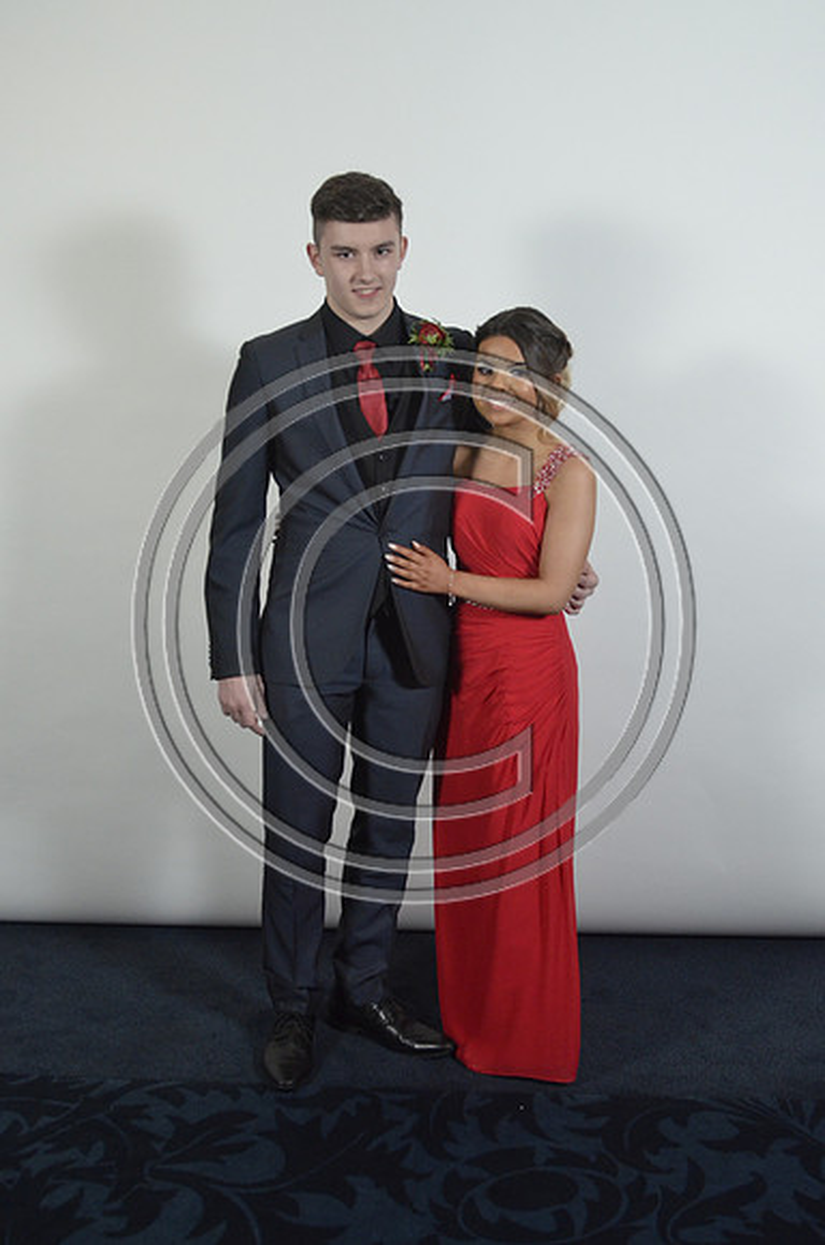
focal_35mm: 42
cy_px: 622
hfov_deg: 31.7
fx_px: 1451
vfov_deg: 46.5
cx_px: 412
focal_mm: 28
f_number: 5.6
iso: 1600
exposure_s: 1/100
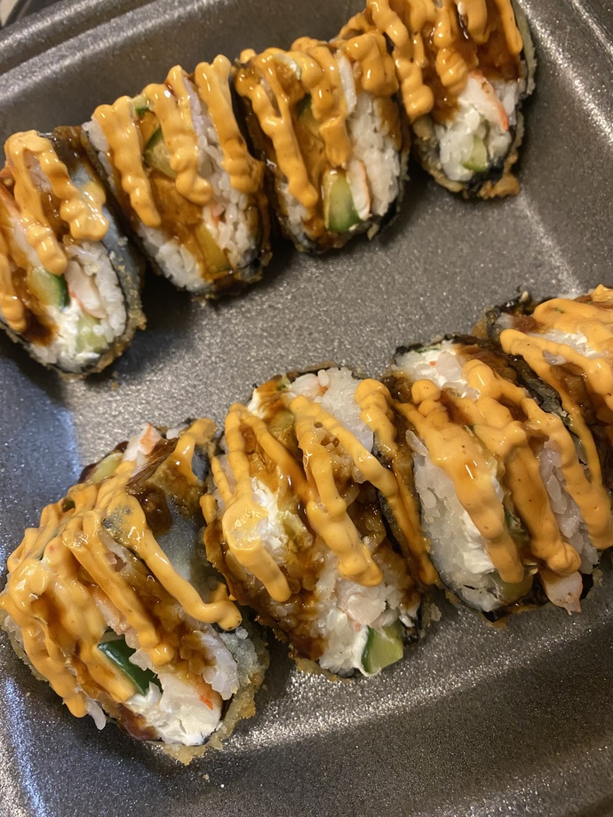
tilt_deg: -68.6
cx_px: 306
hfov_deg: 53.1
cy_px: 408
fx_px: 614
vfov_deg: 67.3
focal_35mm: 26
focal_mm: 4.25
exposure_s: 1/51
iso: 400
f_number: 1.8
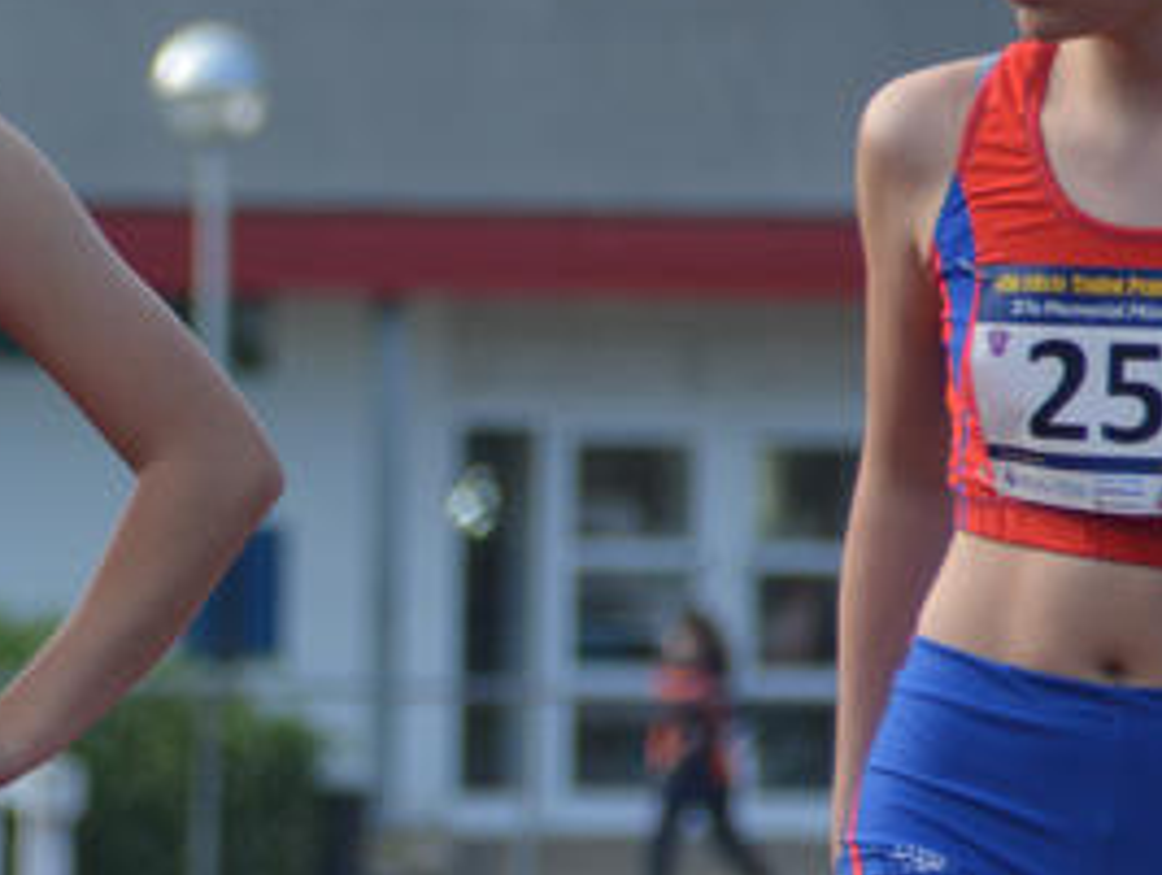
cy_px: 549
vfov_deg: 1.5
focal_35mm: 971
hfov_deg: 2.0
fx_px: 32639
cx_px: -305
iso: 640
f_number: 6.3
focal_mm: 200
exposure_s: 1/1000
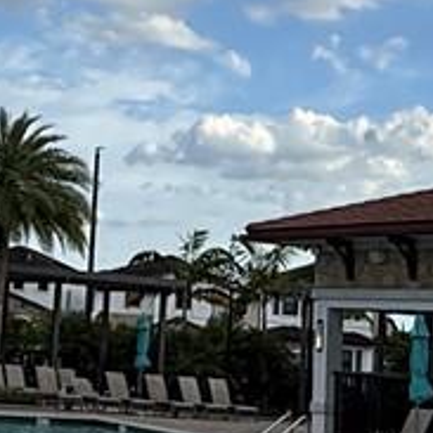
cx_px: 62
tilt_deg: +13.1
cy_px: 12
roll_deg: -3.5
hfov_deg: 16.0
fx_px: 1528
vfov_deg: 15.8
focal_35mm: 108
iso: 50
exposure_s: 1/2092
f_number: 2.2
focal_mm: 2.22
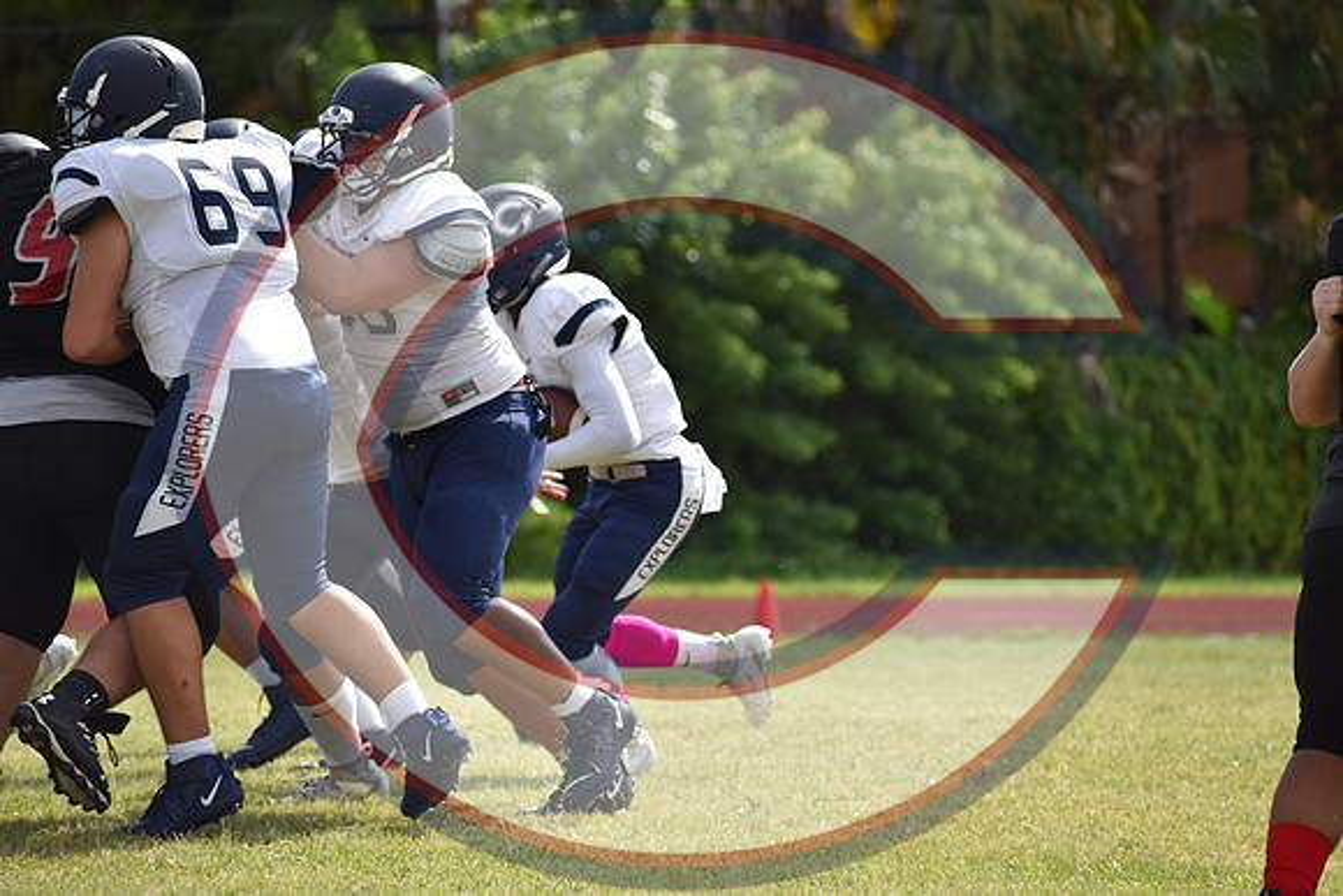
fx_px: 10634
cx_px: 672
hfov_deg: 7.2
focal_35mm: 285
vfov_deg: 4.8
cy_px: 448
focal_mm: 190
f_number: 5.3
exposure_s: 1/2000
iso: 400
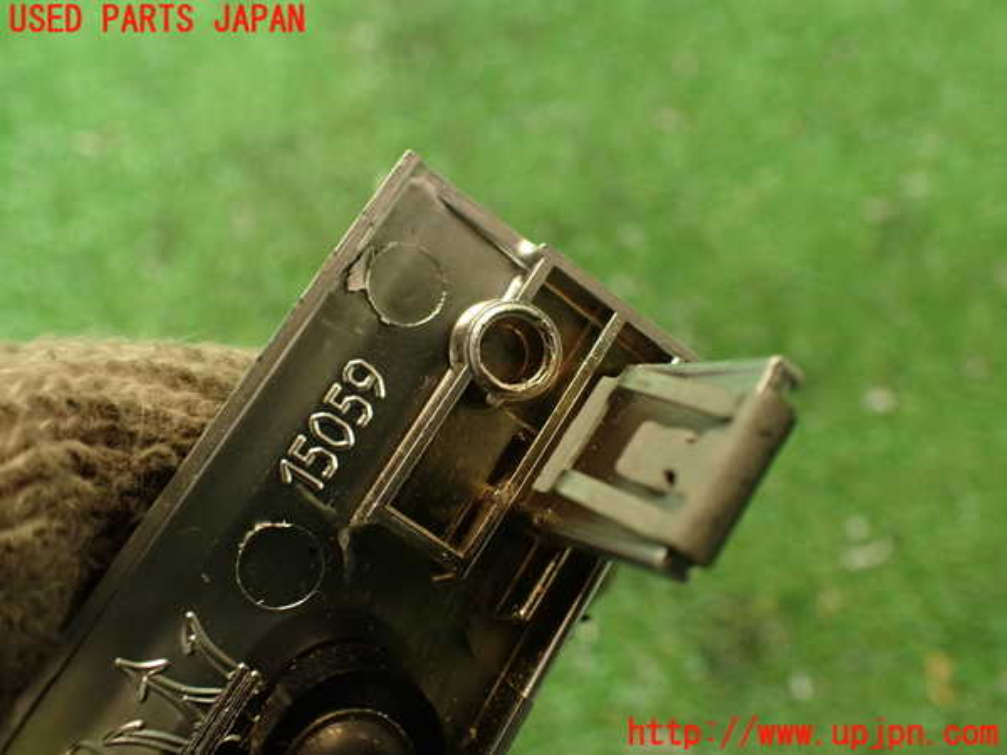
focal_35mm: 30
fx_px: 873
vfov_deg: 46.8
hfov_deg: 60.0
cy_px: 378
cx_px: 504
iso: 250
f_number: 2.3
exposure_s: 1/30
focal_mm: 5.4
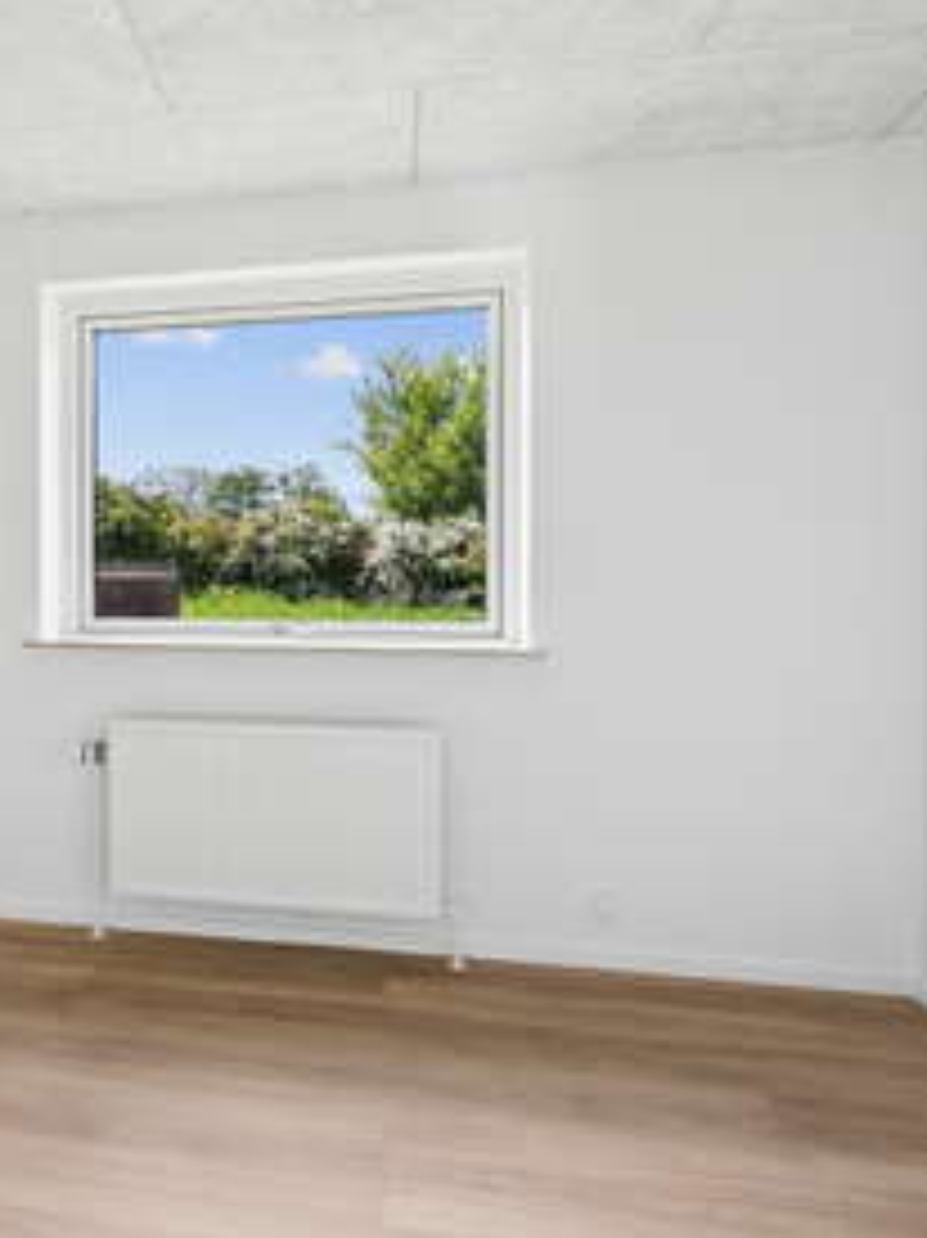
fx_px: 920
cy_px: 612
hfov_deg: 50.1
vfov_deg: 67.9
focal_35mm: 26
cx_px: 176
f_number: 9
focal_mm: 17.5
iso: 640
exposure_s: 1/80
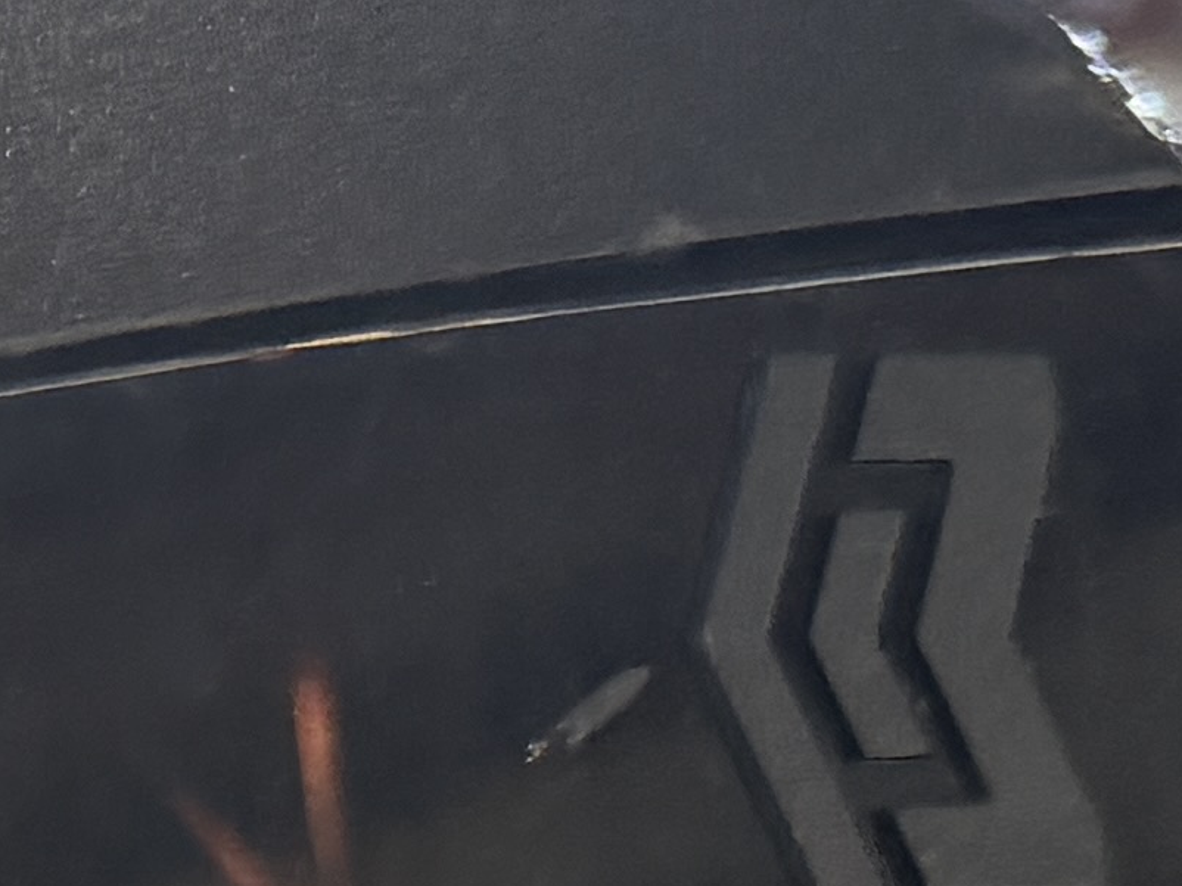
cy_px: 1788
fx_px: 5837
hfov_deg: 10.6
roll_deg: +0.0
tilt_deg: -9.1
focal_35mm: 171
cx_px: -1181
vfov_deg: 8.2
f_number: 1.78
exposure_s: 1/120
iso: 250
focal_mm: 6.76
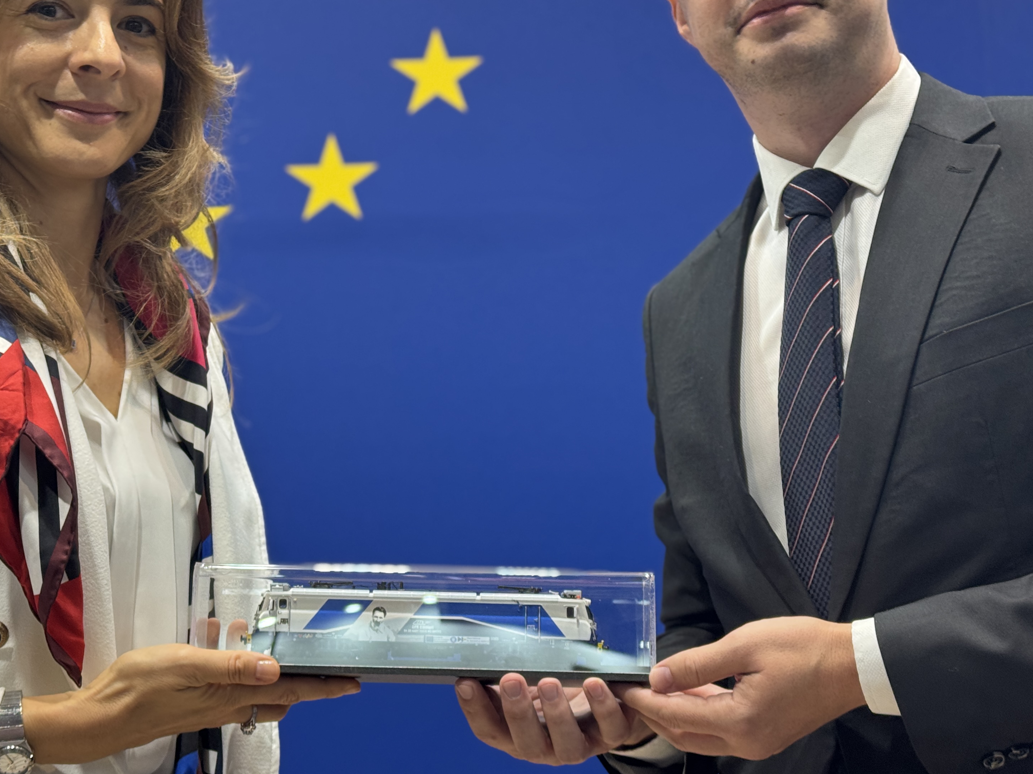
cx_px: 404
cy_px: 297
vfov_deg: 21.9
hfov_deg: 28.9
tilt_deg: +15.5
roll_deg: +3.5
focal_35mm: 67
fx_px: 1999
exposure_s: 1/50
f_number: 1.78
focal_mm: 6.76
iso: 50
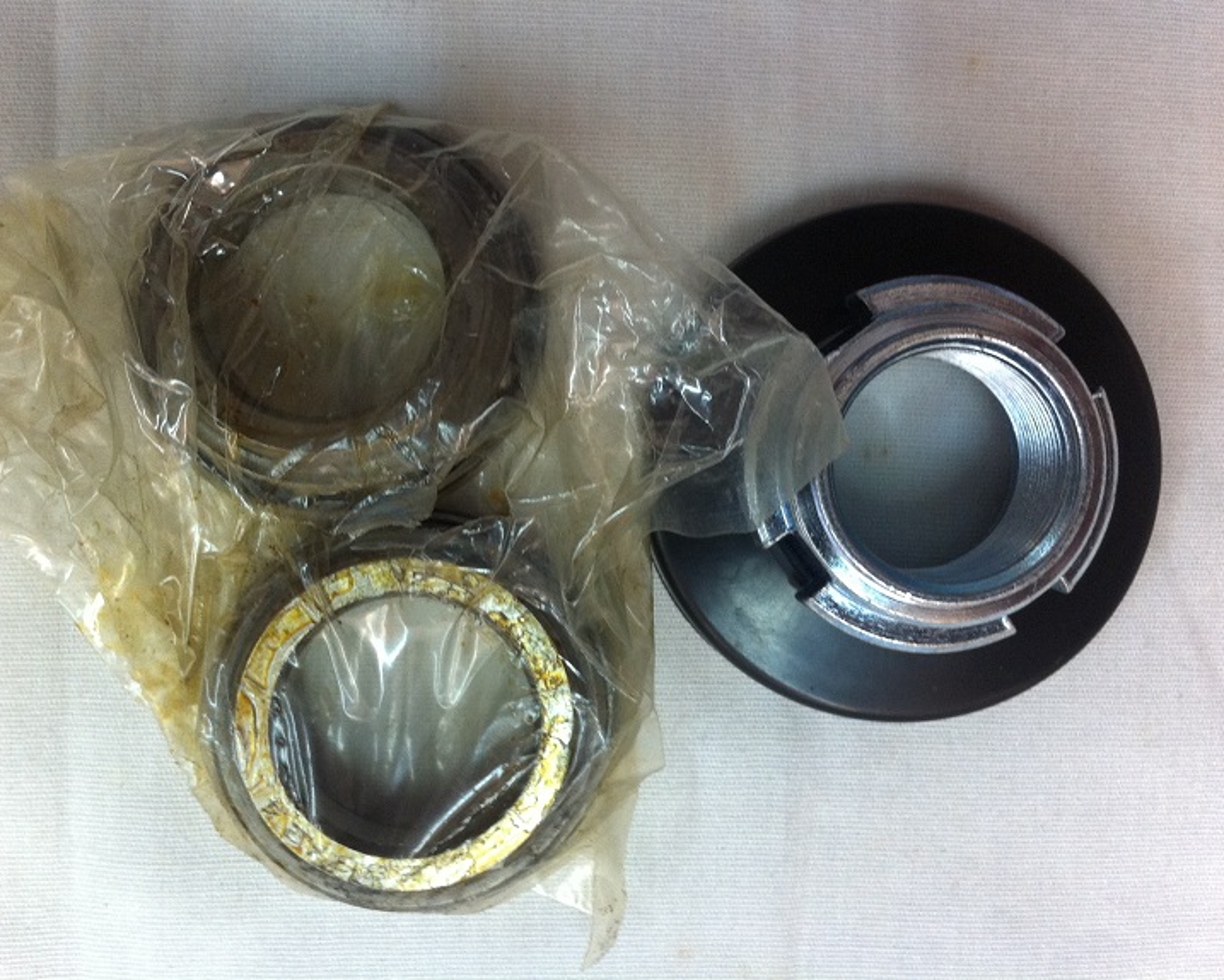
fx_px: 1341
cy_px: 487
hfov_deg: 49.1
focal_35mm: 37
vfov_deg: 40.1
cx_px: 597
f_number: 2.8
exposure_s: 1/15
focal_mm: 3.85
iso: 160
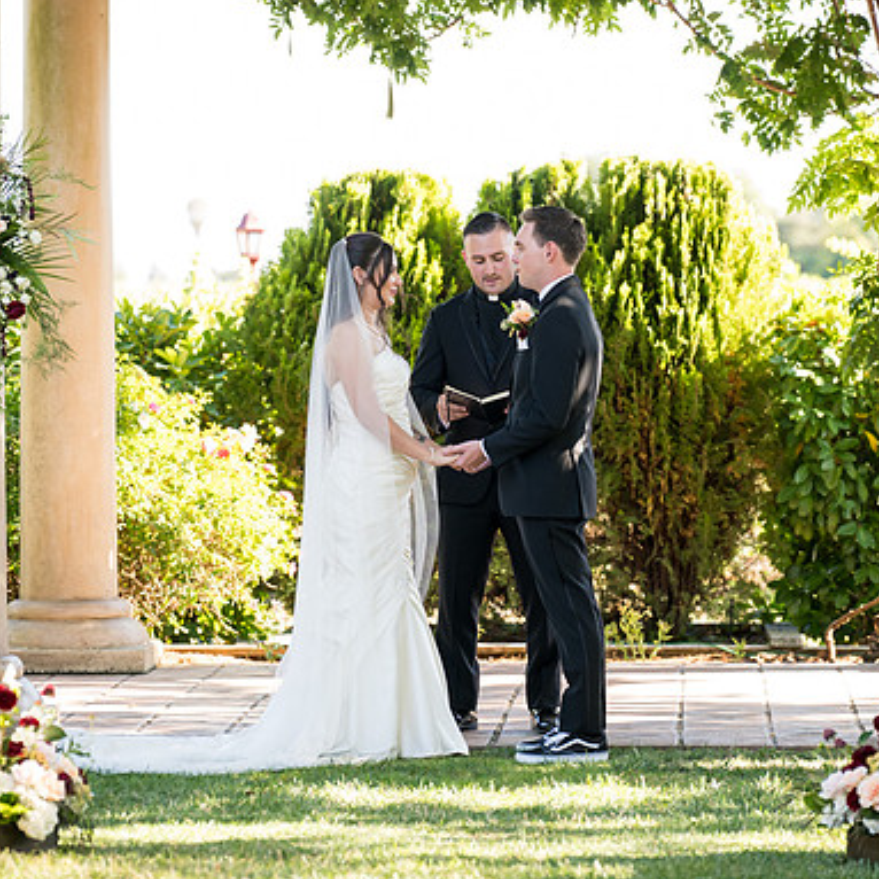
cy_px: 440
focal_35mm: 193
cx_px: 473
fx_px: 5545
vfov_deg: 9.1
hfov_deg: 9.1
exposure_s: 1/400
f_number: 4
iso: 800
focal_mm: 150
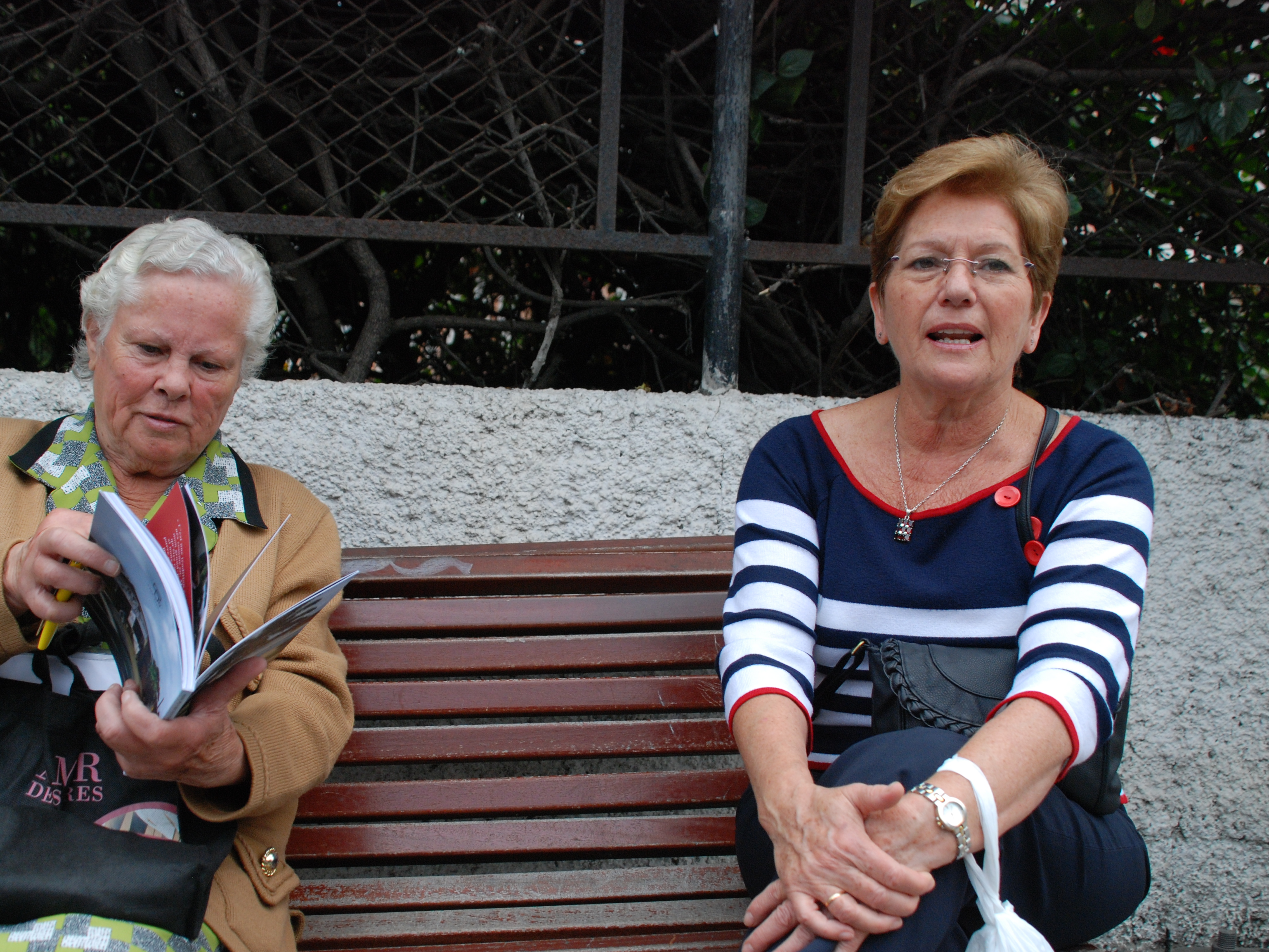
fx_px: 1466
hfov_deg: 46.7
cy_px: 532
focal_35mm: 40
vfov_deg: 35.9
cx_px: 555
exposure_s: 1/1250
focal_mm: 22
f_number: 4
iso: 400
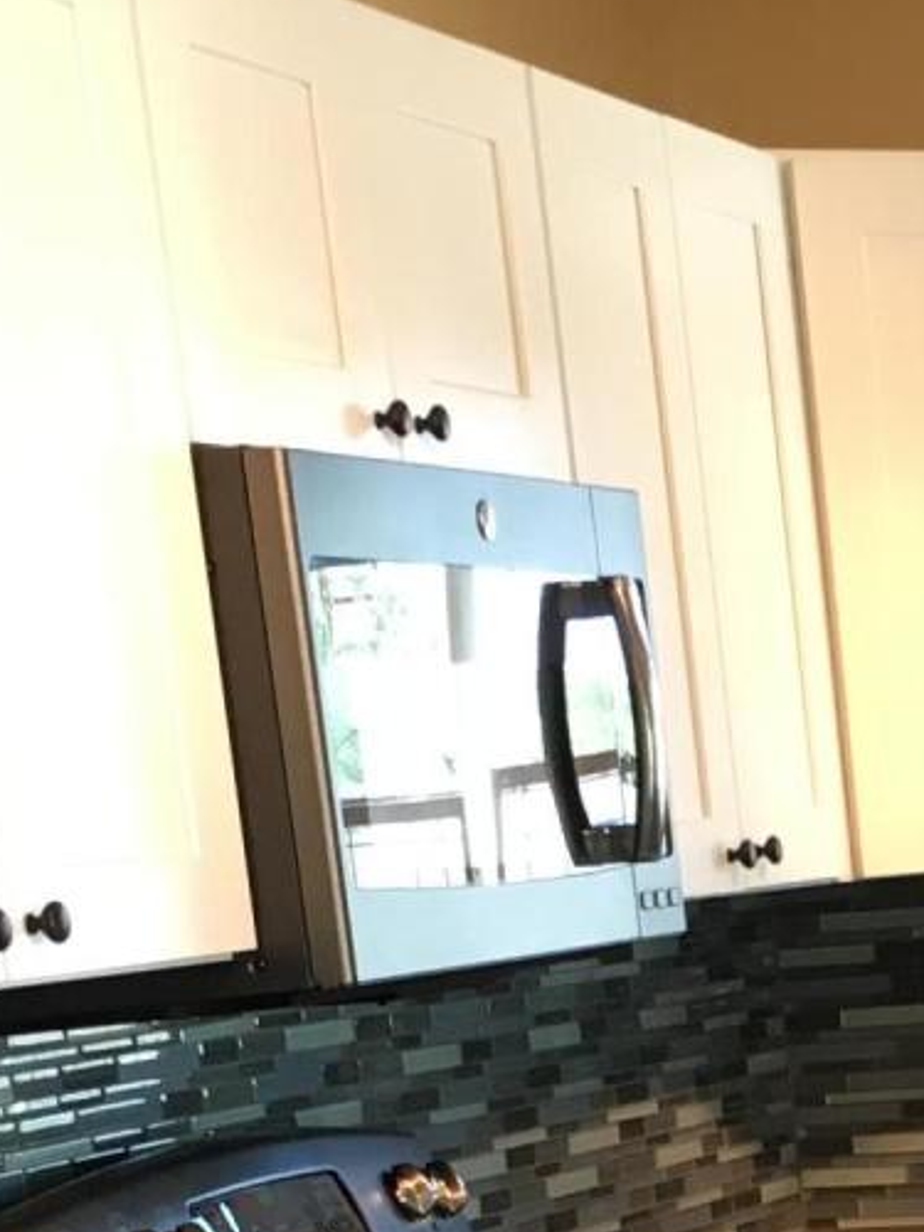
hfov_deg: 12.3
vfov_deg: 16.0
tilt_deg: -12.6
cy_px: 1676
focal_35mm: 116
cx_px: 1318
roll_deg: +4.1
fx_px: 4128
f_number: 2.2
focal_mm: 4.15
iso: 80
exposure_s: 1/30
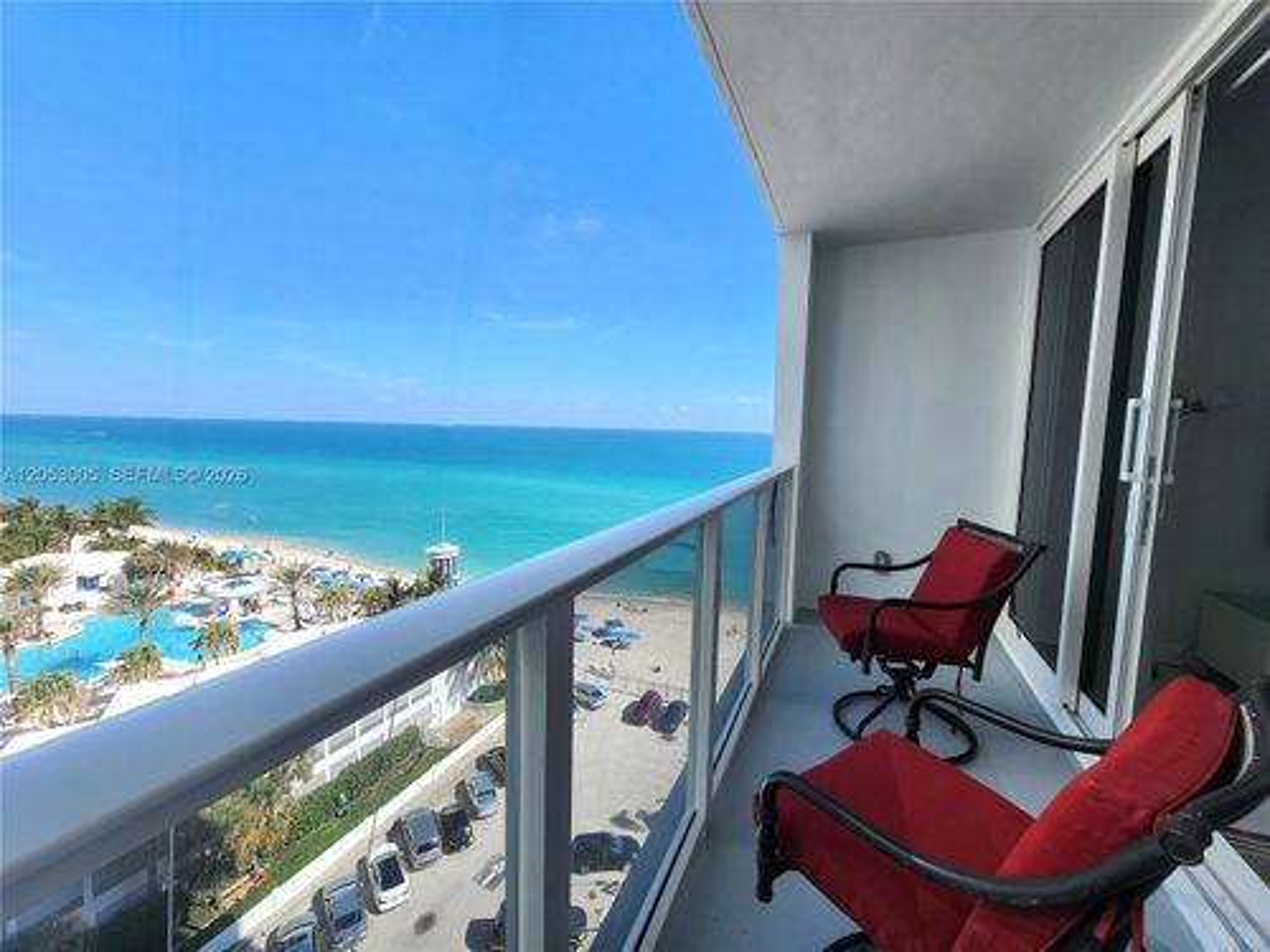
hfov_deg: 106.2
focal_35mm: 13
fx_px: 477
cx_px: 635
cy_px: 476
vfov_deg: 89.9
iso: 50
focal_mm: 2.2
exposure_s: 1/769
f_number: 2.2
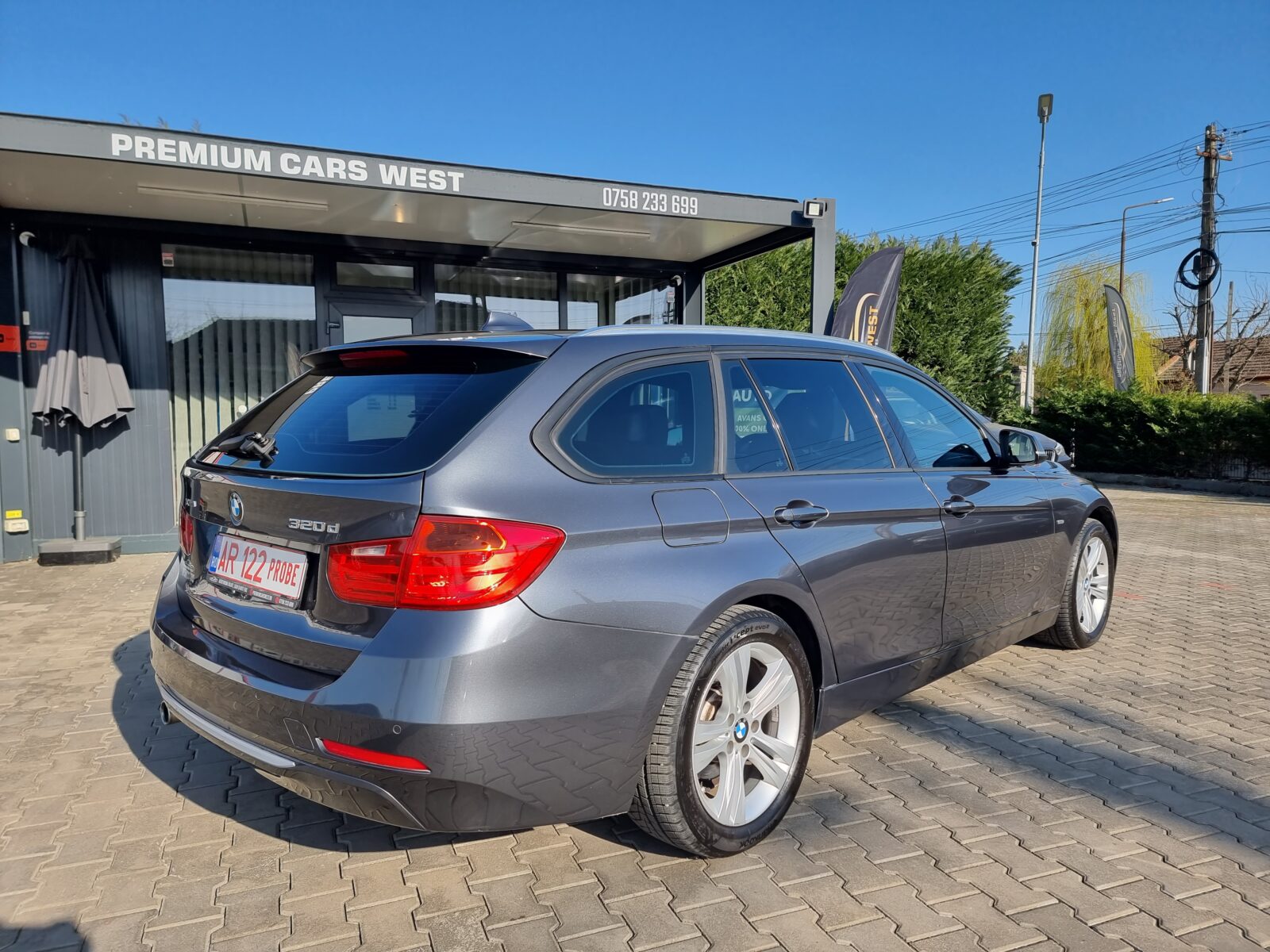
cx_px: 635
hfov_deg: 71.6
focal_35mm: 24
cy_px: 476
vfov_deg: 56.8
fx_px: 881
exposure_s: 1/475
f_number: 1.8
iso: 50
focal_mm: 6.7
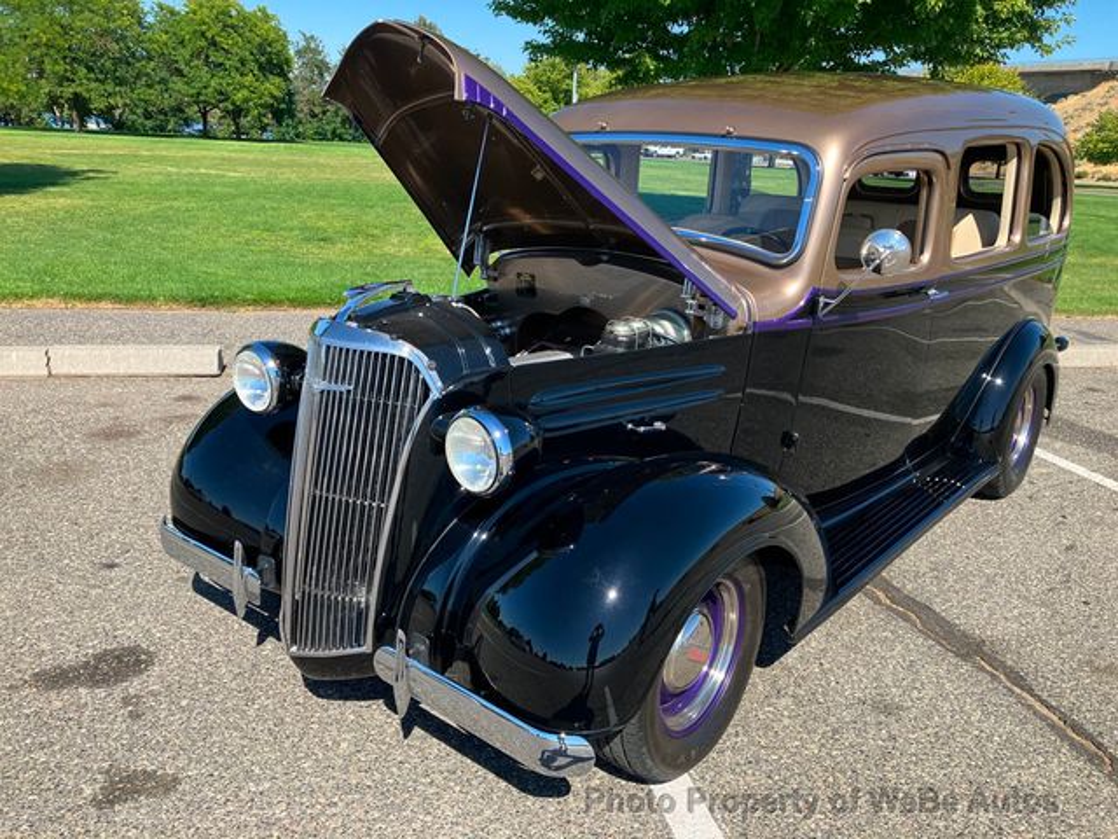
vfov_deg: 49.7
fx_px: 904
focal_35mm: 28
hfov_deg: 63.4
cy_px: 420
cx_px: 559
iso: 32
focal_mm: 3.99
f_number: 1.8
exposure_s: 1/883
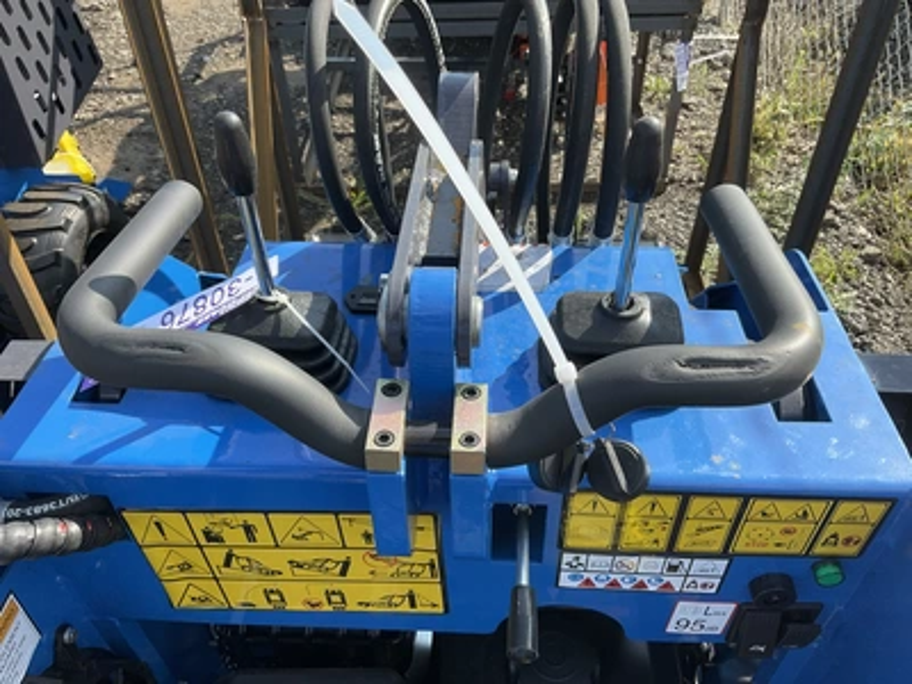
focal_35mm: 29
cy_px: 342
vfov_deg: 48.2
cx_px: 456
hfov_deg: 61.7
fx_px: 764
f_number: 1.8
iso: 25
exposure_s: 1/540
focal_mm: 3
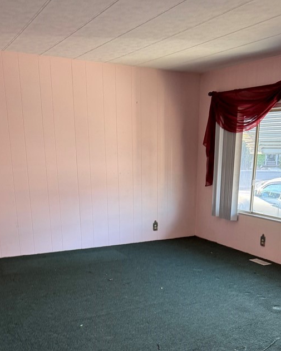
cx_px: 175
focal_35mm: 38
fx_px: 395
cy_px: 263
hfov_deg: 38.9
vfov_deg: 46.2
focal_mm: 6.76
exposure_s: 1/83
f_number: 1.78
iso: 200
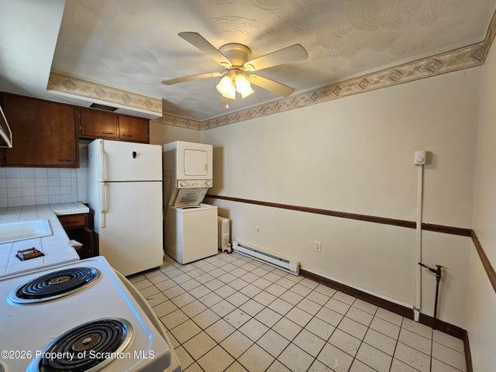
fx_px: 186
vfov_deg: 89.9
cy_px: 186
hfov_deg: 106.2
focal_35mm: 13
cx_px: 248
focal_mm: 2.2
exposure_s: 1/60
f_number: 2.2
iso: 125
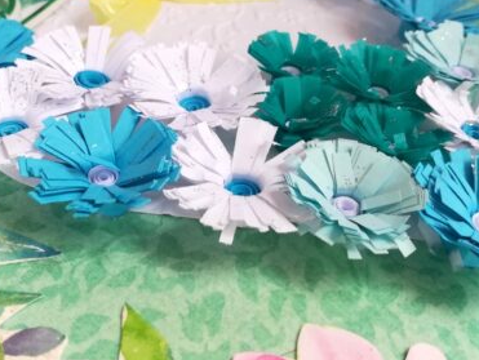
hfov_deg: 44.5
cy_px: 155
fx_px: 582
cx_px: 187
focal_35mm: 42
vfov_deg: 34.4
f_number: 2.2
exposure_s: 1/100
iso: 50
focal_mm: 3.83
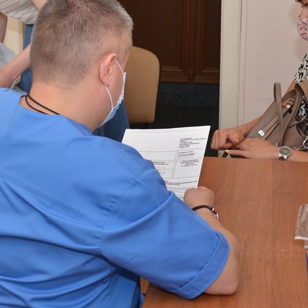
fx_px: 877
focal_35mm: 87
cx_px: -24
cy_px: 71
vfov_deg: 19.7
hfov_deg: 19.2
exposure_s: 1/250
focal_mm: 25
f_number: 4
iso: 500
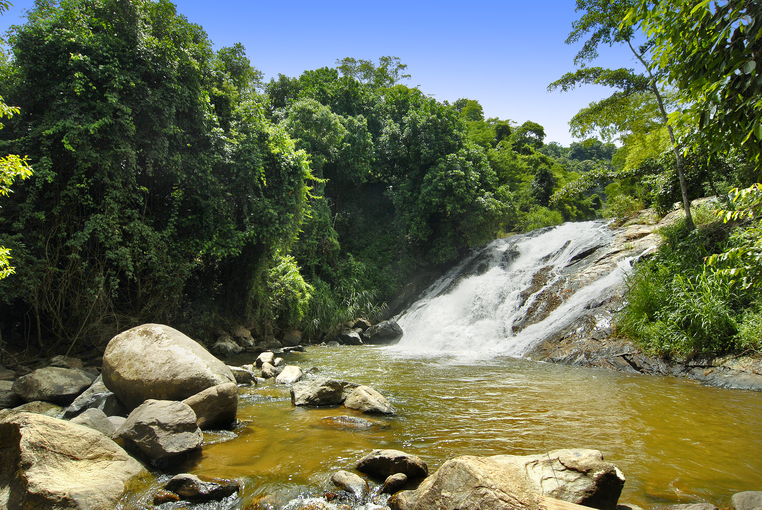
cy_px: 255
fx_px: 381
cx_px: 381
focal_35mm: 18
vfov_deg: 67.5
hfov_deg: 89.9
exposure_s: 1/160
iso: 100
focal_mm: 12
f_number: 11
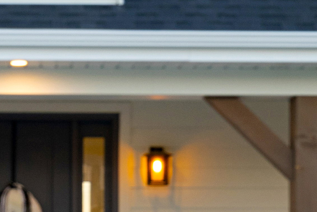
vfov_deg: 8.3
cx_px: 20
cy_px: 84
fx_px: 1453
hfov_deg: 12.3
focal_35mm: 165
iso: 400
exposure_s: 1/10
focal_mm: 31
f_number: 9
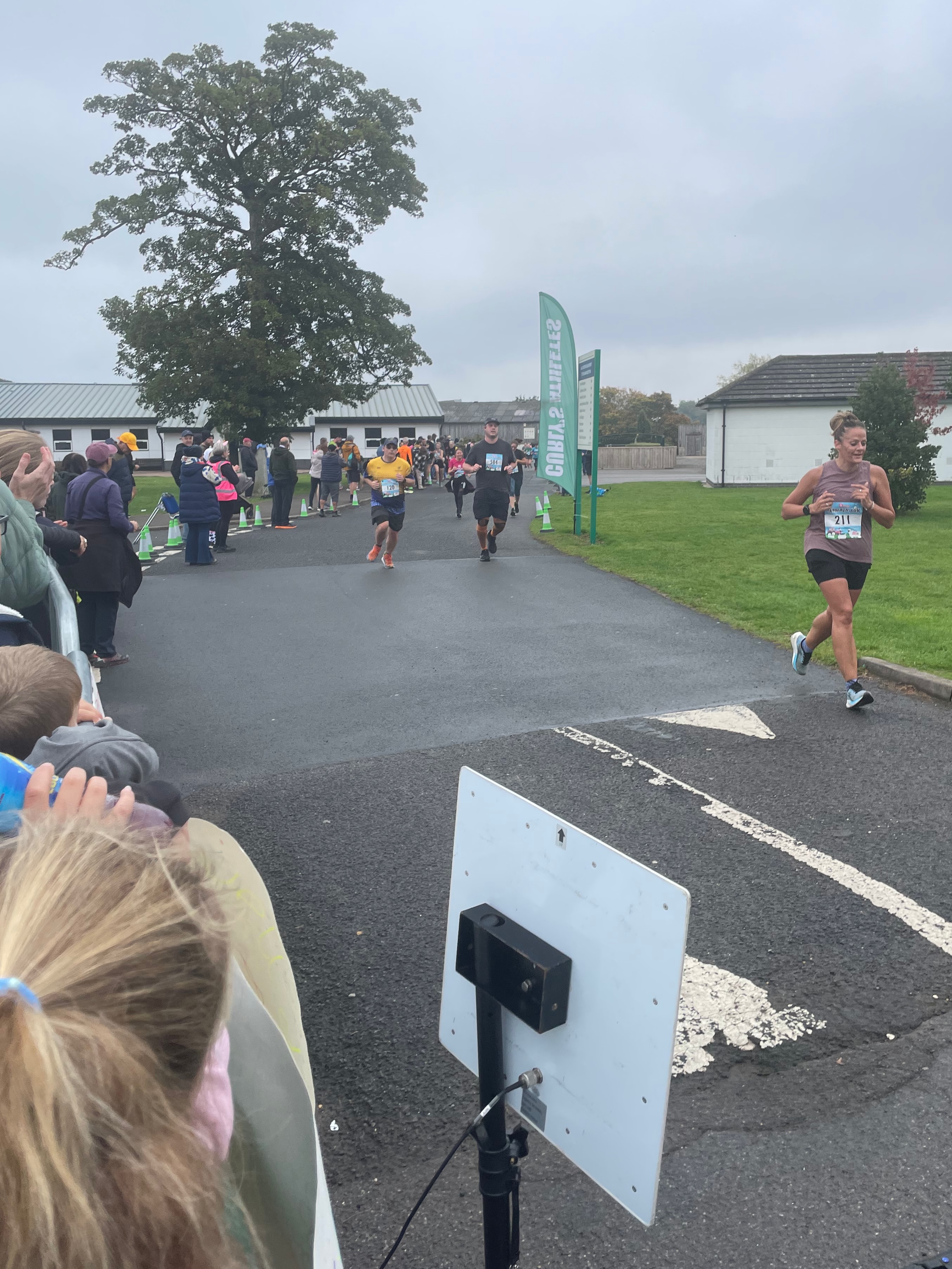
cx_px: 514
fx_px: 1063
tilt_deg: -4.9
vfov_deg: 61.5
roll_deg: +1.5
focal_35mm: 29
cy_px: 567
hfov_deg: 48.2
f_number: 1.6
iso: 32
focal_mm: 4.2
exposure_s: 1/465
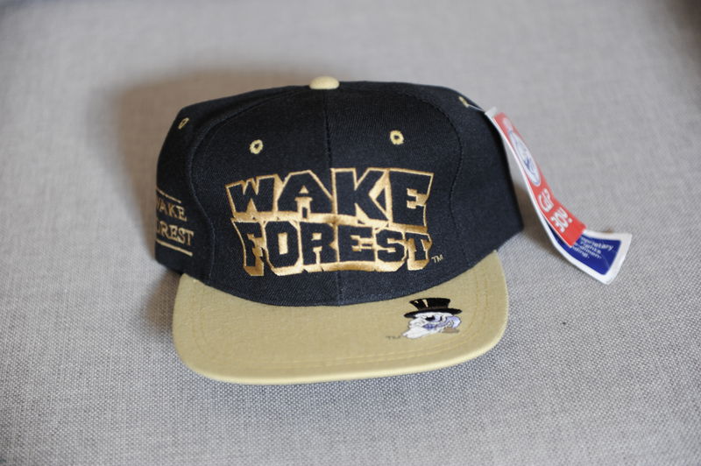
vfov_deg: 19.4
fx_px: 1362
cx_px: 350
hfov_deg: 28.9
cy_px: 233
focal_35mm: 70
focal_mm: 70
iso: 200
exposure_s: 1/8
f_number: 2.8
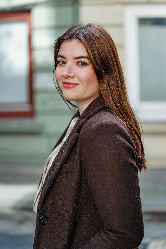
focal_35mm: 77
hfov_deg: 17.7
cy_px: 124
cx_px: 83
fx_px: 533
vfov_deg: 26.3
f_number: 2.8
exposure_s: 1/320
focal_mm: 77
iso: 200
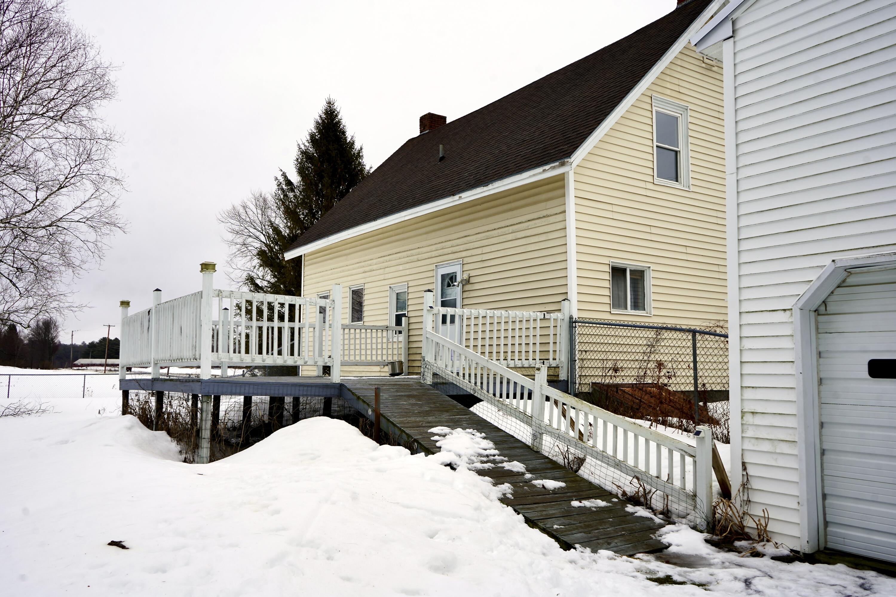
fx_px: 697
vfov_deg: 46.4
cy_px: 298
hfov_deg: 65.5
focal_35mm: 28
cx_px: 448
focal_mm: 28
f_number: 9
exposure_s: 1/125
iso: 100
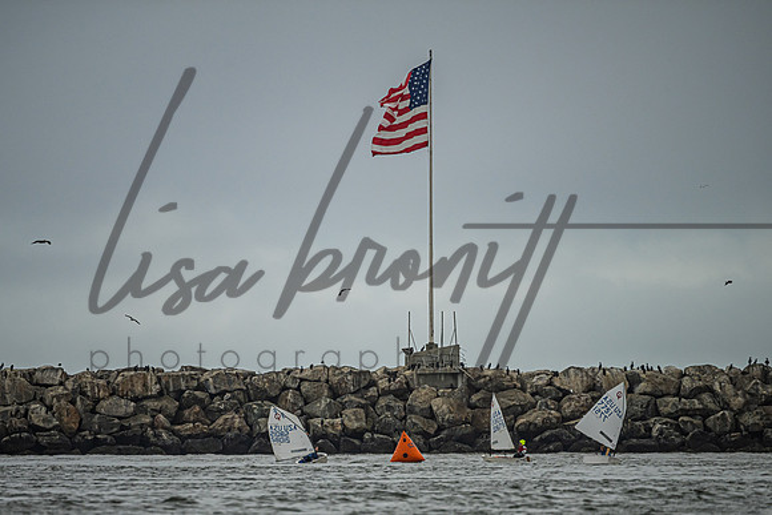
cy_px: 325
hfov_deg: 4.1
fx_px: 10835
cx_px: 357
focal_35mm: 505
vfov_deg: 2.7
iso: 320
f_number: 5.6
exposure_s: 1/4000
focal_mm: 400
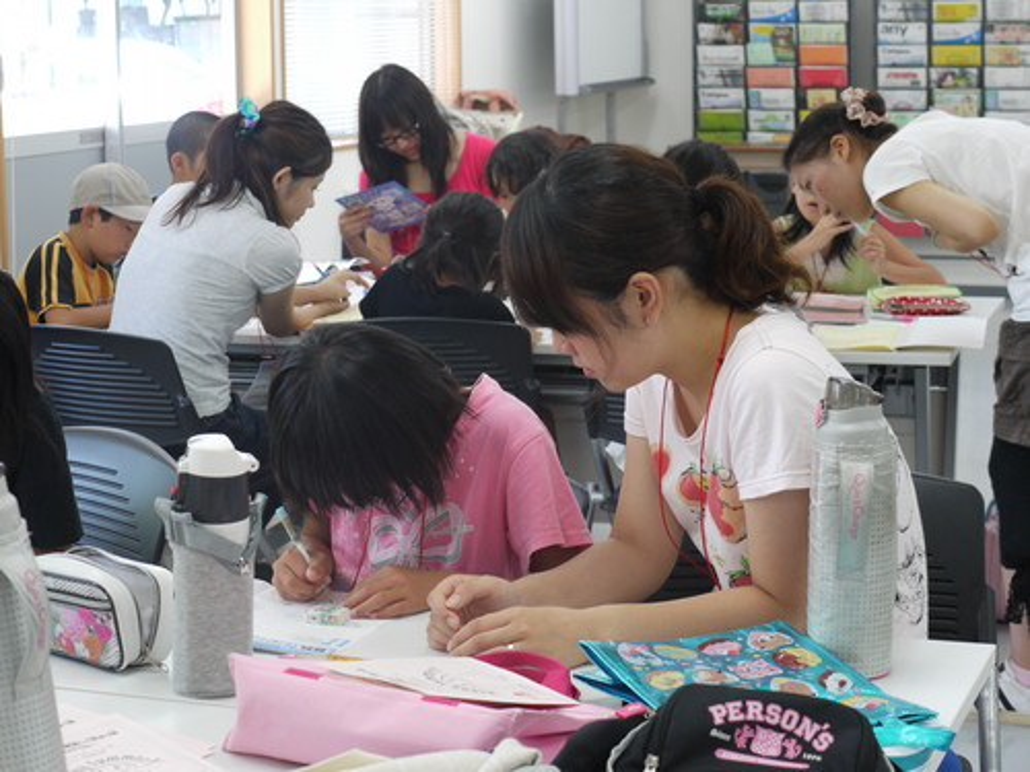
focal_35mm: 76
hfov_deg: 25.7
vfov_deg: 19.4
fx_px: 2261
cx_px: 515
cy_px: 386
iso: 400
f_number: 5.6
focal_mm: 38
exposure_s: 1/50
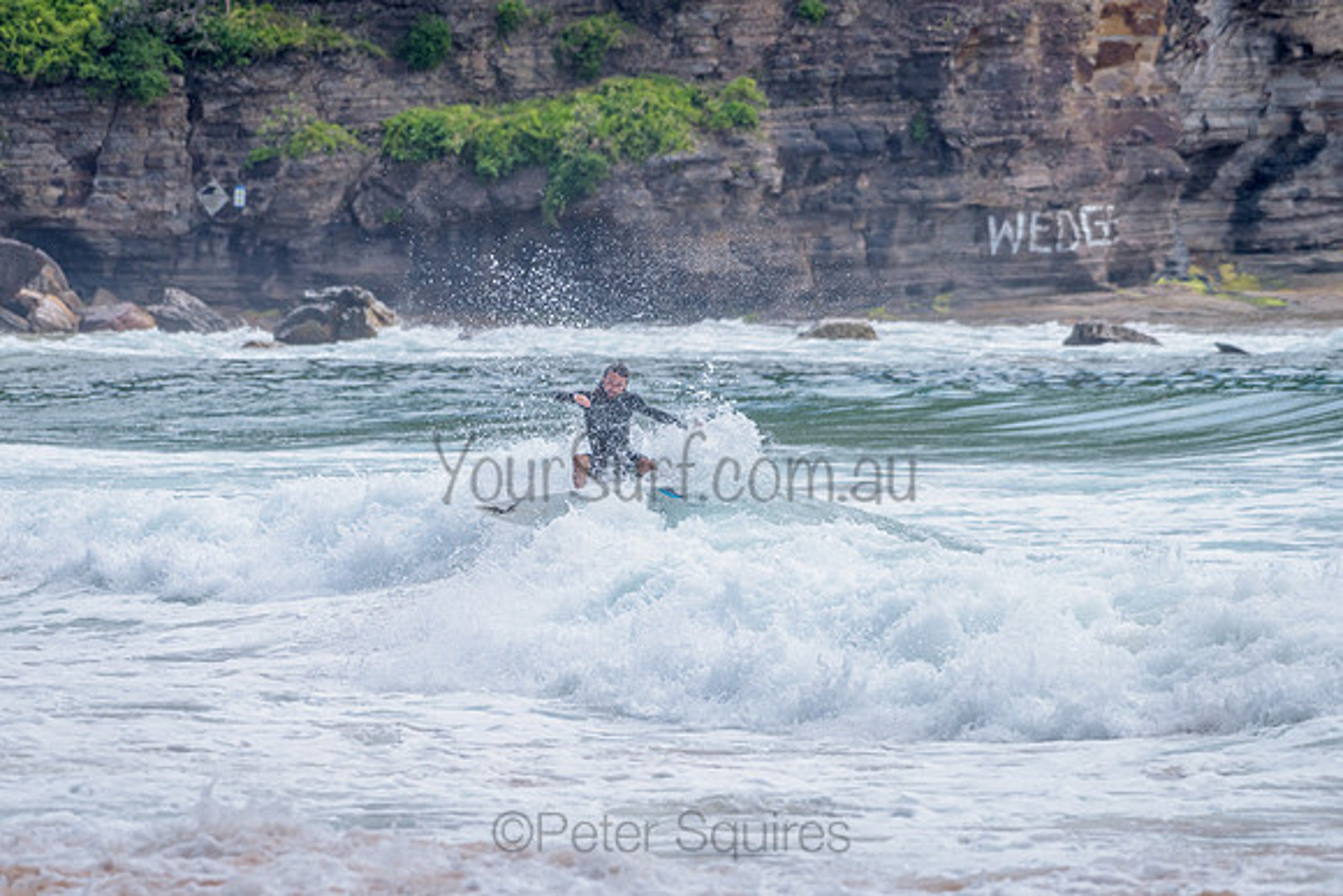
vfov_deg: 3.7
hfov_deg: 5.6
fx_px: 13726
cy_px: 425
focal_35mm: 368
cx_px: 712
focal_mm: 300
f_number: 5.6
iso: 250
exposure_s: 1/2000
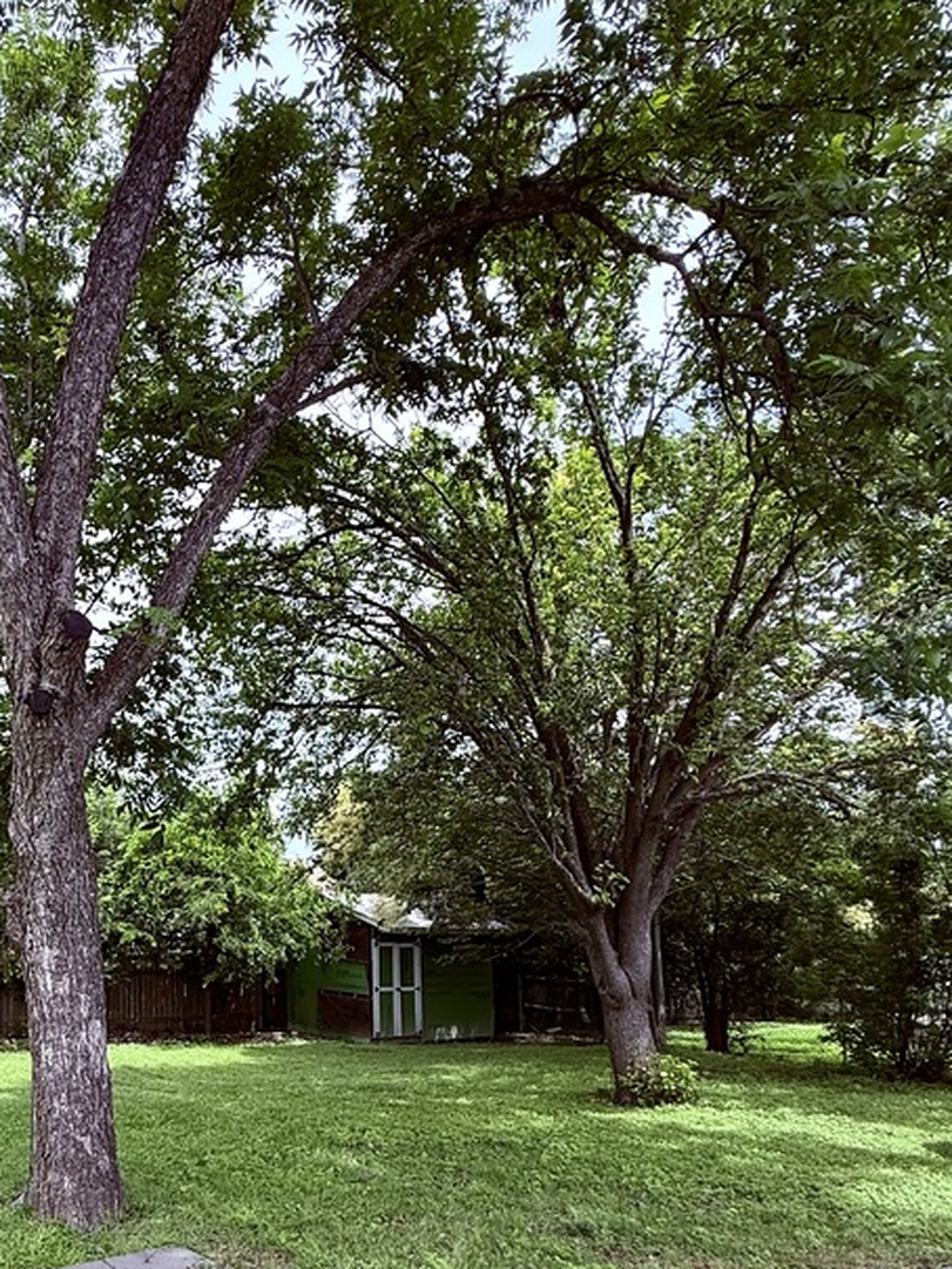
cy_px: 843
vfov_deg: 67.5
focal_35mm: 25
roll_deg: +0.1
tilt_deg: +5.2
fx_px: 916
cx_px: 140
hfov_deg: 50.2
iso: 64
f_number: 2.2
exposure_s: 1/709
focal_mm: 2.22
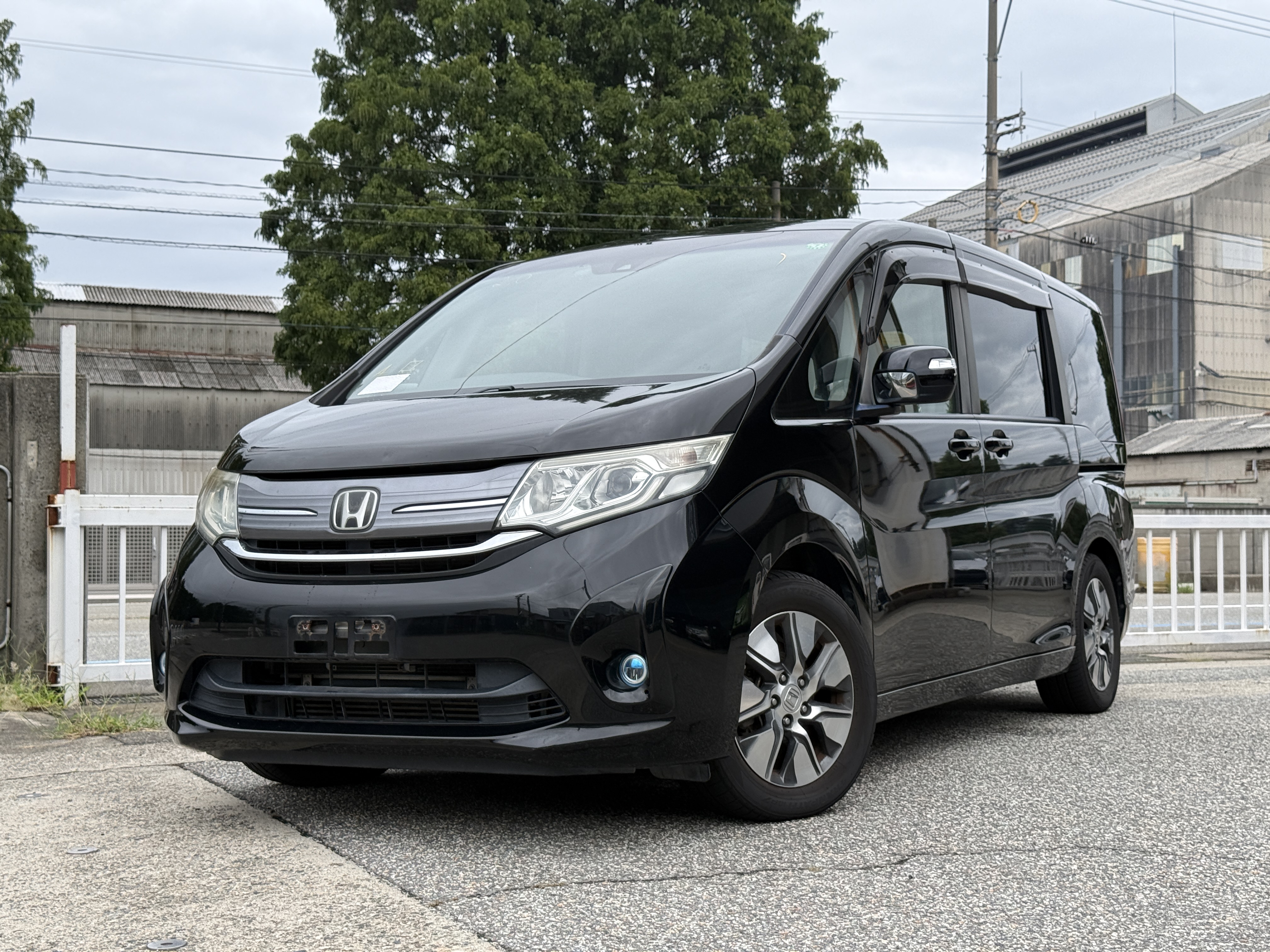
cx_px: 635
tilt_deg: +2.5
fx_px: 1761
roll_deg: +0.2
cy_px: 476
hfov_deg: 39.7
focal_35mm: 48
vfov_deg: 30.3
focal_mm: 6.76
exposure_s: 1/1149
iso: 80
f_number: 1.78
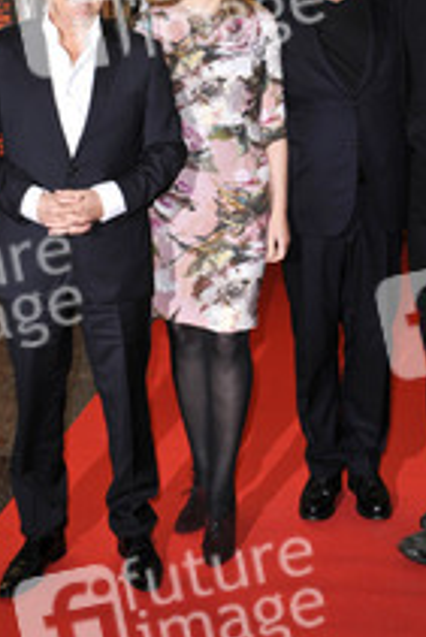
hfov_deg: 24.6
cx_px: 258
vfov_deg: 35.4
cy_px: 157
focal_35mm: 55
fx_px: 975
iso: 1000
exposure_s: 1/30
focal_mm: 29
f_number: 5.6
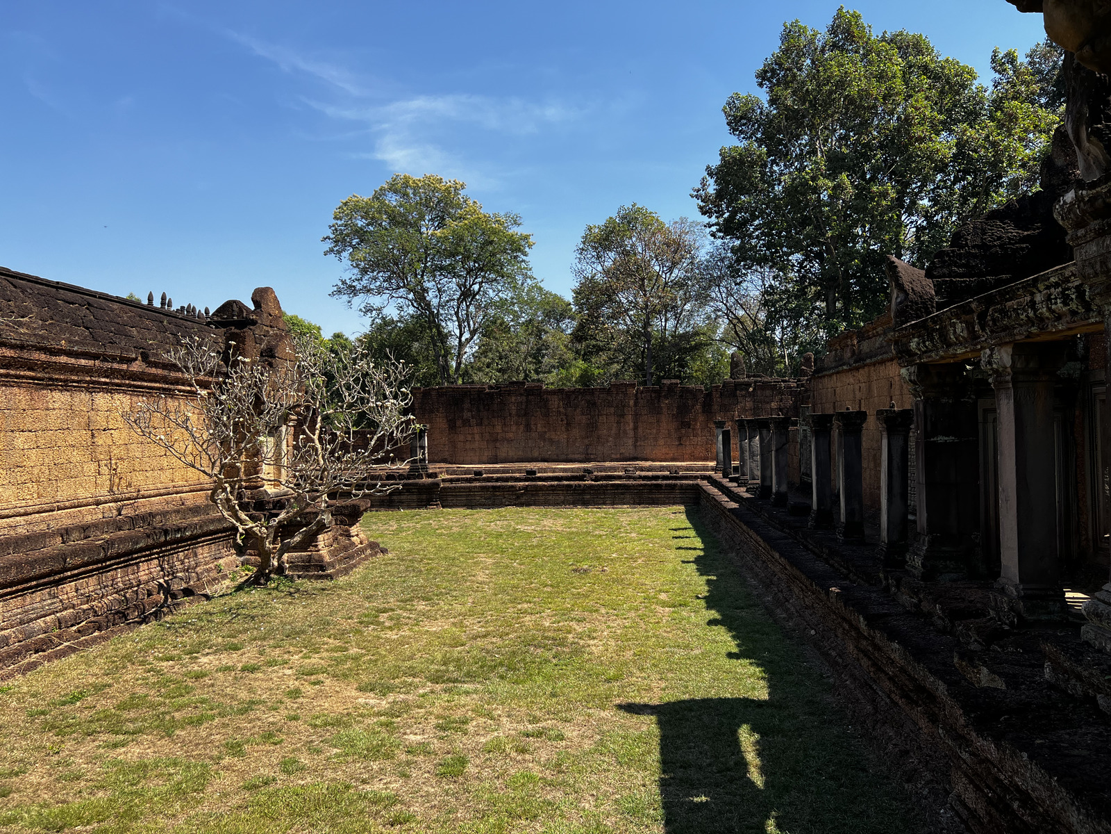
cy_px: 417
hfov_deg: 67.3
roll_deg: +1.0
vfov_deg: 53.1
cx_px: 556
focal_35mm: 26
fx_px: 834
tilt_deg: +0.6
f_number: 1.5
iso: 50
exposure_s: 1/2299
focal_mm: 5.7
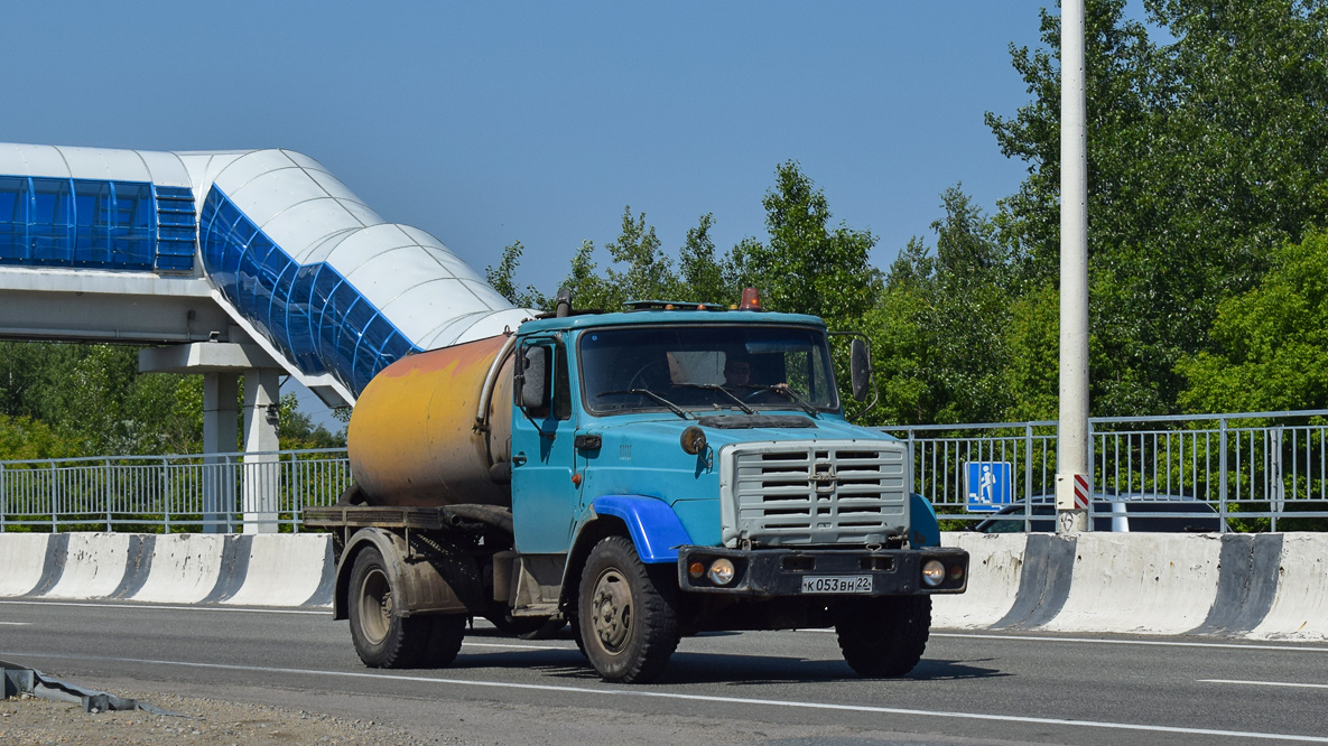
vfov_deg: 13.8
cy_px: 351
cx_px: 665
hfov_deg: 24.3
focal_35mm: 88
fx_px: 3082
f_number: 7.1
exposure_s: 1/1000
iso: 100
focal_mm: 55
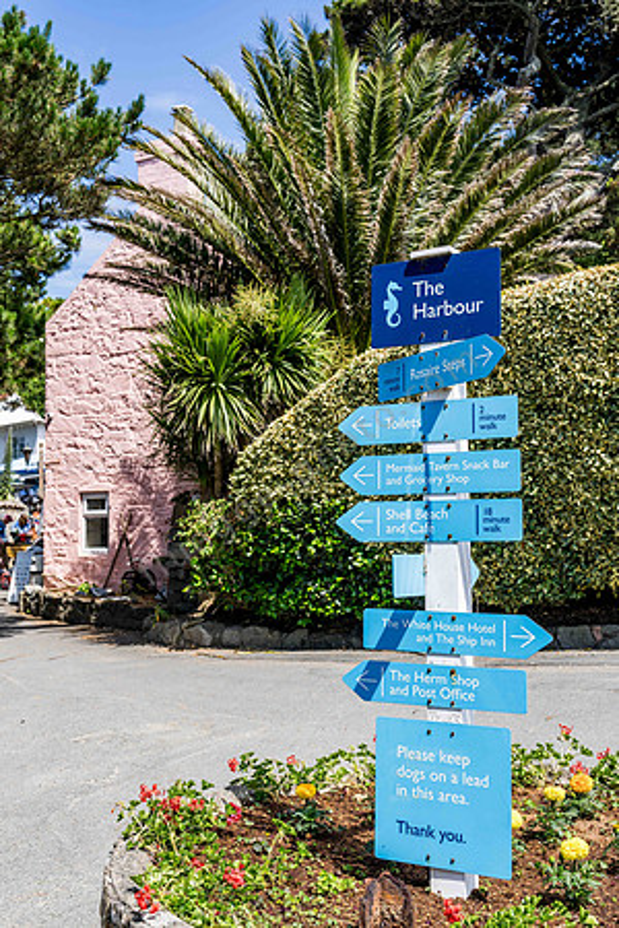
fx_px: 1006
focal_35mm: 39
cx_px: 310
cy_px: 464
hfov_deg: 34.2
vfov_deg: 49.6
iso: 250
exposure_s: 1/320
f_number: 7.1
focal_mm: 39
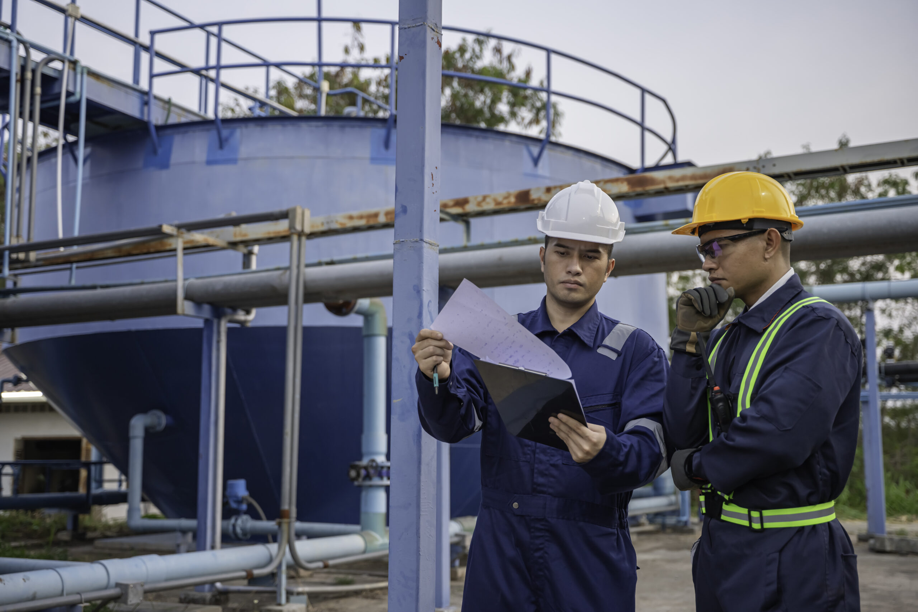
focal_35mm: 42
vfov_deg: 31.9
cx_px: 459
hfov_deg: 46.4
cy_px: 306
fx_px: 1071
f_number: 2.8
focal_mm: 42
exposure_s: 1/160
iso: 400
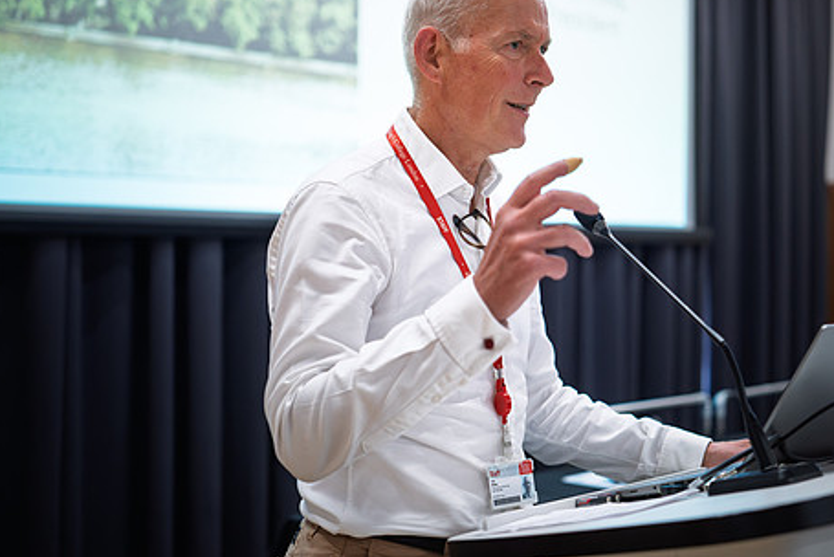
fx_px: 1182
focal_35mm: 51
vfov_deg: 26.5
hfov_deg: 38.7
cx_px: 493
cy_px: 254
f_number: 2
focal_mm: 40
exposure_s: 1/250
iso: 1600
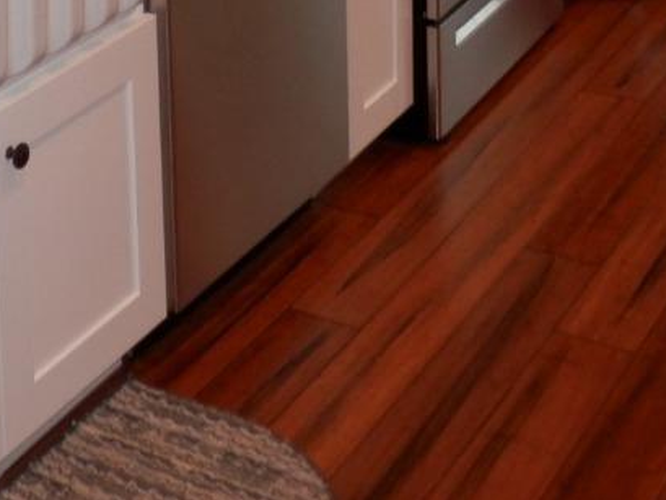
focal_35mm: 88
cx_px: 34
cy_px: -373
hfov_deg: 21.6
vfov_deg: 14.8
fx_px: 1694
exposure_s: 1/30
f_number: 3
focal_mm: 4.5
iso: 100
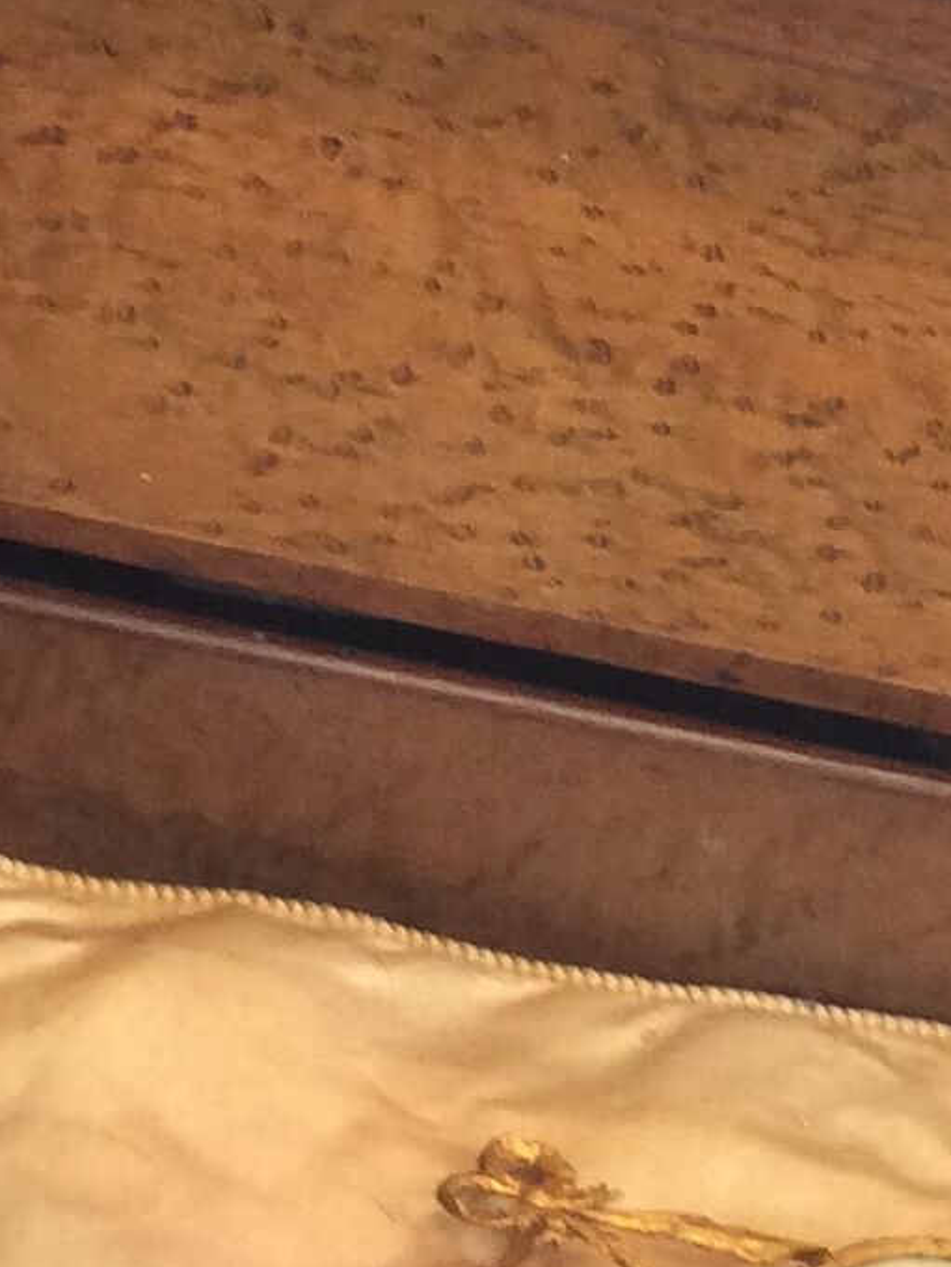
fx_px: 5090
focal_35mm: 139
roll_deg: -18.8
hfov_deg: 10.6
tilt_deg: -35.4
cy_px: 411
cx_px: 804
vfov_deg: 14.2
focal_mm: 4.15
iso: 125
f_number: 2.2
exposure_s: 1/33
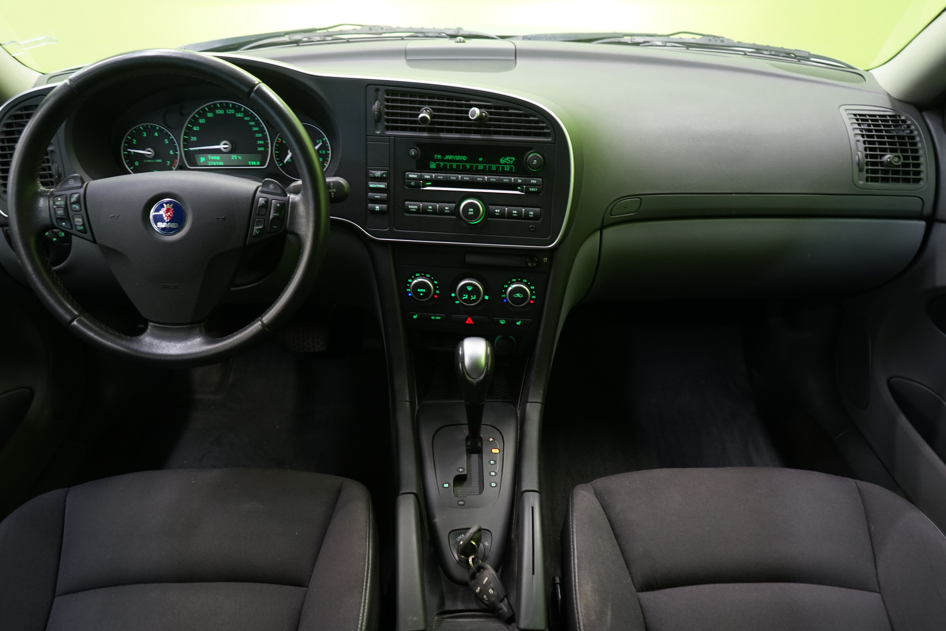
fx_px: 736
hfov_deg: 65.5
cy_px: 316
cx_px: 473
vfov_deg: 46.4
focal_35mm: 28
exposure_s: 1/10
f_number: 4.5
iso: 800
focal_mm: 28
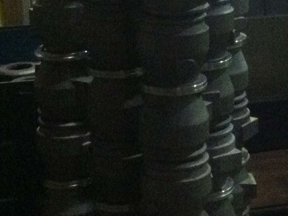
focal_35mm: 116
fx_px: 965
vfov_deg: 12.6
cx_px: 265
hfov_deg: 16.7
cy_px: 8
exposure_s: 1/15
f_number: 2.8
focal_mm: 3.85
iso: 1000
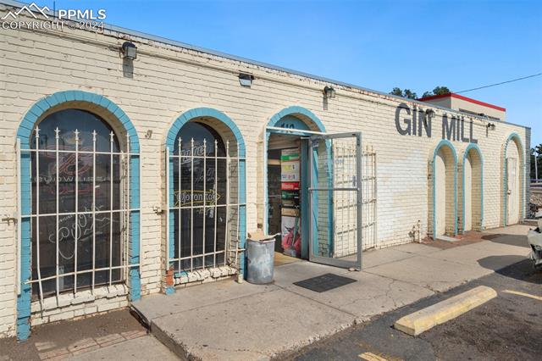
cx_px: 271
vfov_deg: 55.1
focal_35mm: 23
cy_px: 180
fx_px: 346
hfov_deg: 76.1
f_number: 6.3
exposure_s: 1/1250
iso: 1000
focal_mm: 23
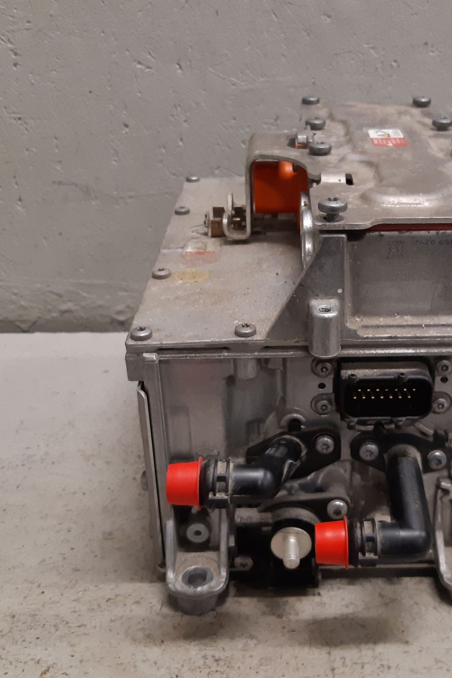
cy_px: 338
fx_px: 697
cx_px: 293
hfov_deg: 35.7
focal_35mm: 37
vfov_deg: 51.9
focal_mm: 3.93
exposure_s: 1/50
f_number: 1.7
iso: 160
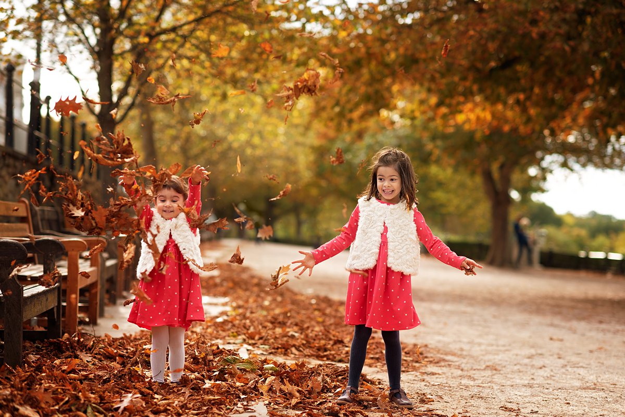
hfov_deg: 23.9
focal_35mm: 85
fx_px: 1476
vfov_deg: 16.1
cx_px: 312
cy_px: 208
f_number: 2.5
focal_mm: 85
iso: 250
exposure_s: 1/1000
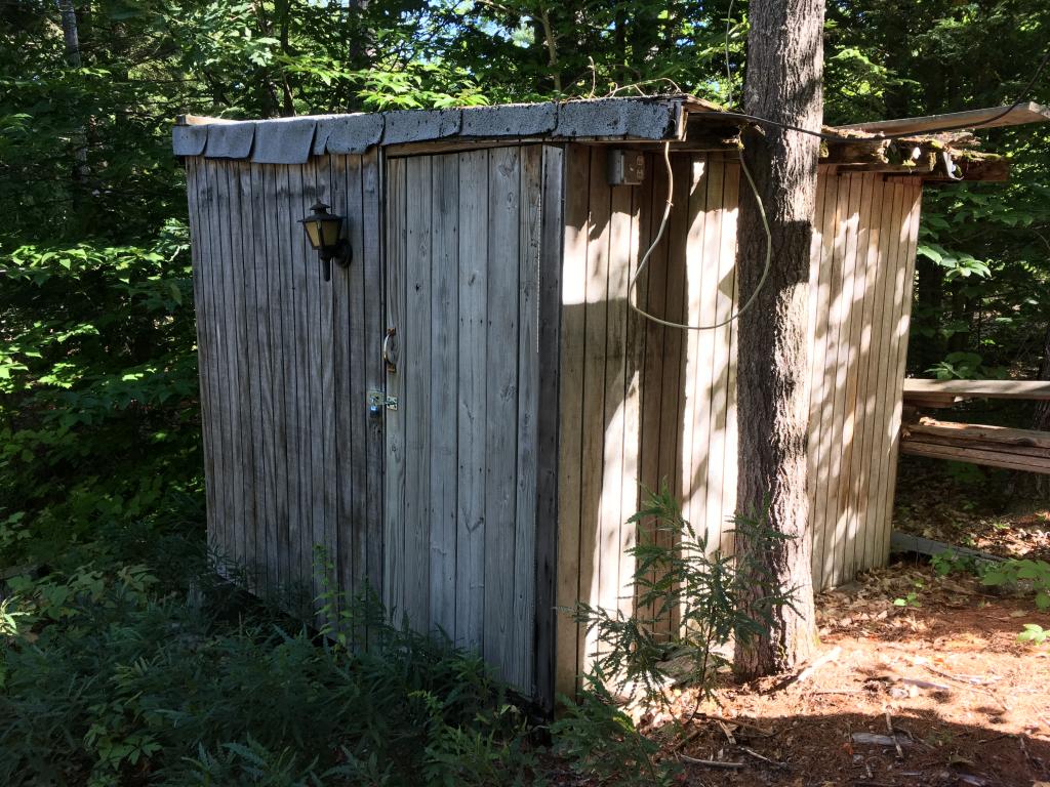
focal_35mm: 29
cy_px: 394
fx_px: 880
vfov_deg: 48.2
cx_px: 525
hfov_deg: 61.7
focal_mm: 4.15
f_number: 2.2
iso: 40
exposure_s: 1/120
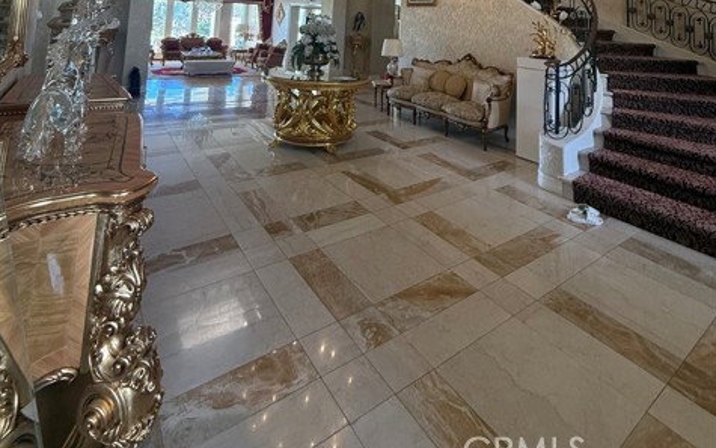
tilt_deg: +6.0
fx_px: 390
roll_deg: -2.9
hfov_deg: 85.1
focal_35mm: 20
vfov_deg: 48.0
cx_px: 359
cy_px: -11
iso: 160
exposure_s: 1/99
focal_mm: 2.22
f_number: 2.2
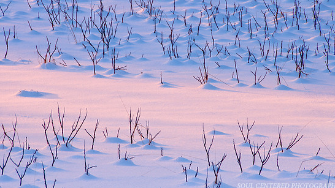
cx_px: 167
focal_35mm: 250
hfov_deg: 8.6
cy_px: 84
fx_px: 2220
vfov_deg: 4.9
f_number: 13
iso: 200
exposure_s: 1/90
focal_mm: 150
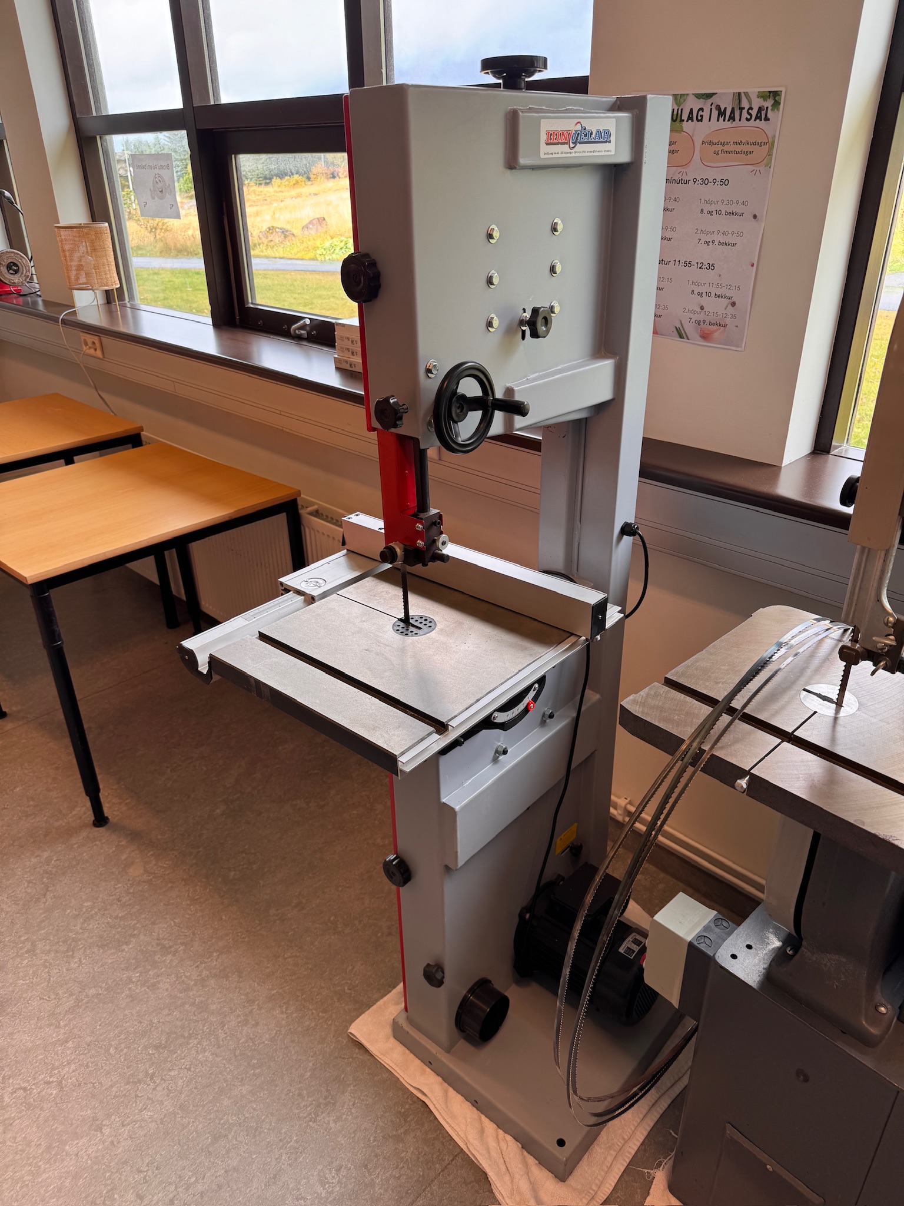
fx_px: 836
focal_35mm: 24
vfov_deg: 71.6
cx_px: 452
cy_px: 603
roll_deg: +0.1
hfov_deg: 56.8
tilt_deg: -25.4
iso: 64
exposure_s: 1/121
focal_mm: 6.76
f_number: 1.78
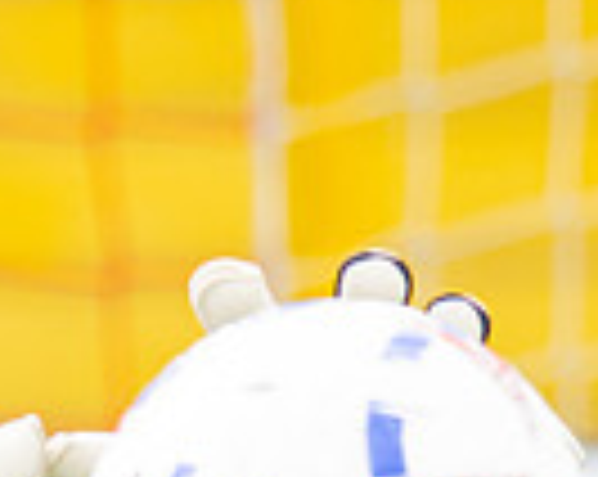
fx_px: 17036
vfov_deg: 1.6
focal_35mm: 964
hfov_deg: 2.0
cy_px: 729
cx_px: -34
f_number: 1.8
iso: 200
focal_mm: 135
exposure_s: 1/2500
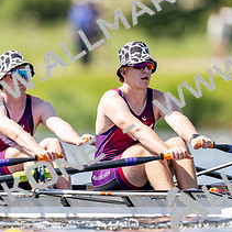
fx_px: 10654
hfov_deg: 1.2
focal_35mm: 1405
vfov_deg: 1.2
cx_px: 73
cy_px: 135
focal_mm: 600
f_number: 4
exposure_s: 1/2500
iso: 320
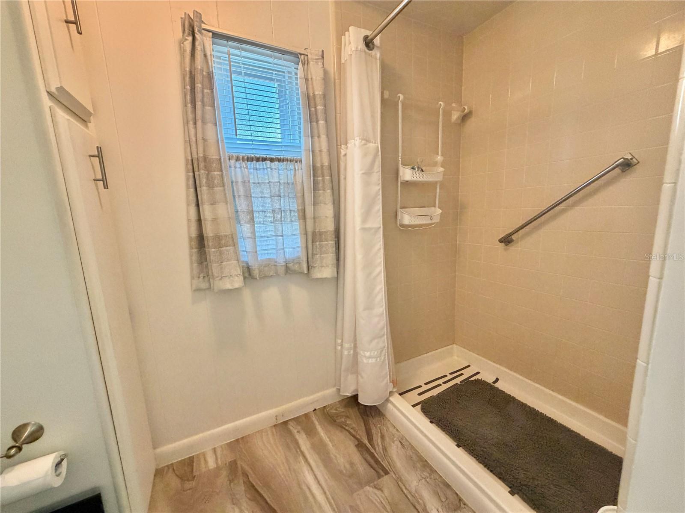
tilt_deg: -9.5
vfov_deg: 85.7
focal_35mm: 14
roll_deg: +2.2
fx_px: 277
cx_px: 342
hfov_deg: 102.1
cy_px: 256
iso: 320
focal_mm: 2.22
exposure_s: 1/60
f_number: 2.2
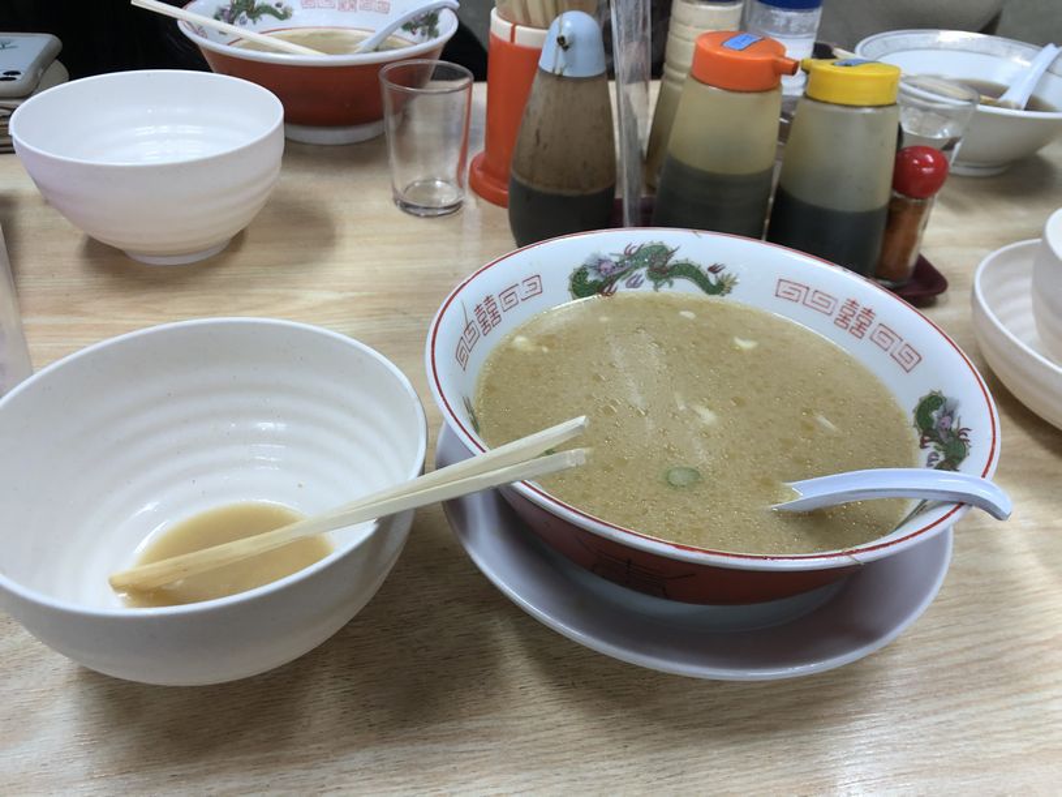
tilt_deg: -37.5
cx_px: 531
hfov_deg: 63.5
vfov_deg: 49.7
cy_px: 398
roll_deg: -3.6
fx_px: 859
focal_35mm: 28
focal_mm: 4
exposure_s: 1/25
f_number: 1.8
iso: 40
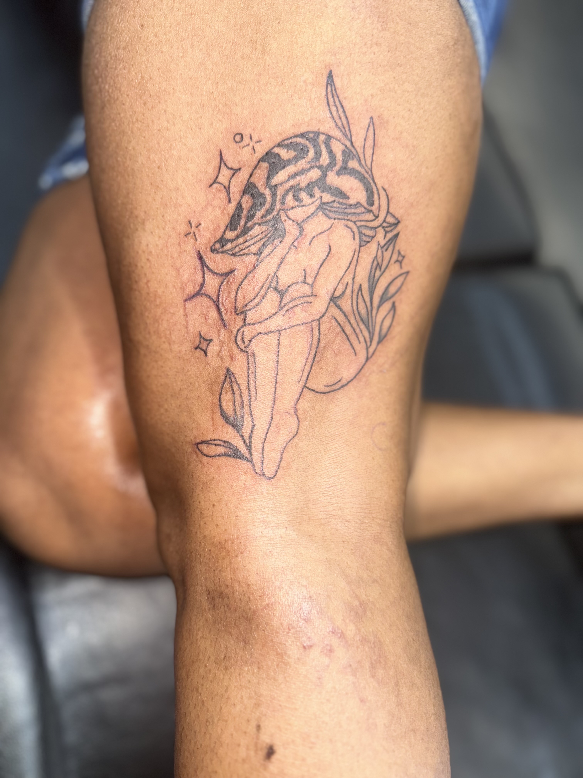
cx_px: 292
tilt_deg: -69.1
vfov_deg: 71.6
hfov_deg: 56.8
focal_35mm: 24
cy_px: 389
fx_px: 539
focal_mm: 6.76
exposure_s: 1/64
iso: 80
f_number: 1.78
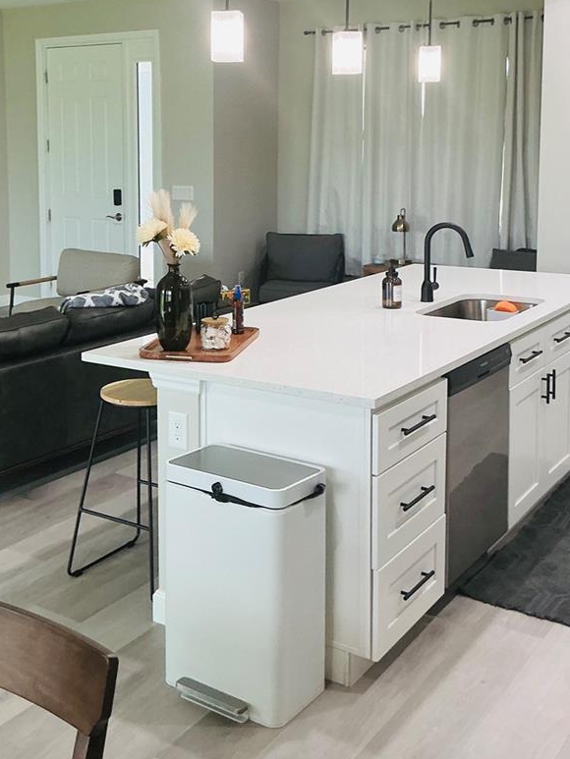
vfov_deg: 41.3
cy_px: 232
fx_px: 988
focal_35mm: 45
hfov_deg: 32.1
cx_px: 218
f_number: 1.8
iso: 50
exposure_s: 1/60
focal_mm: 3
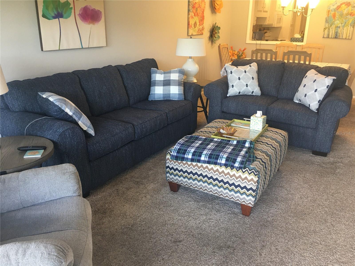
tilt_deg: -19.5
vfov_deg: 48.2
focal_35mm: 29
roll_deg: -0.4
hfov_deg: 61.7
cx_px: 178
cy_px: 133
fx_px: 297
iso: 32
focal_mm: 4.15
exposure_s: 1/15
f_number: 2.2
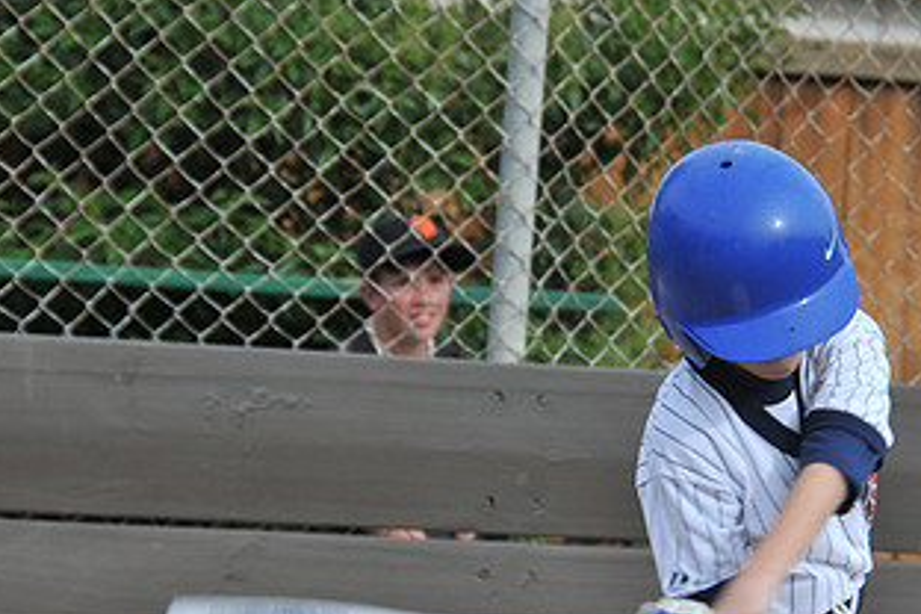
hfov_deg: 6.2
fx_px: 8544
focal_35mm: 334
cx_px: 649
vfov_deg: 4.1
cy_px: 394
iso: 200
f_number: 8
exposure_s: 1/250
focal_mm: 120
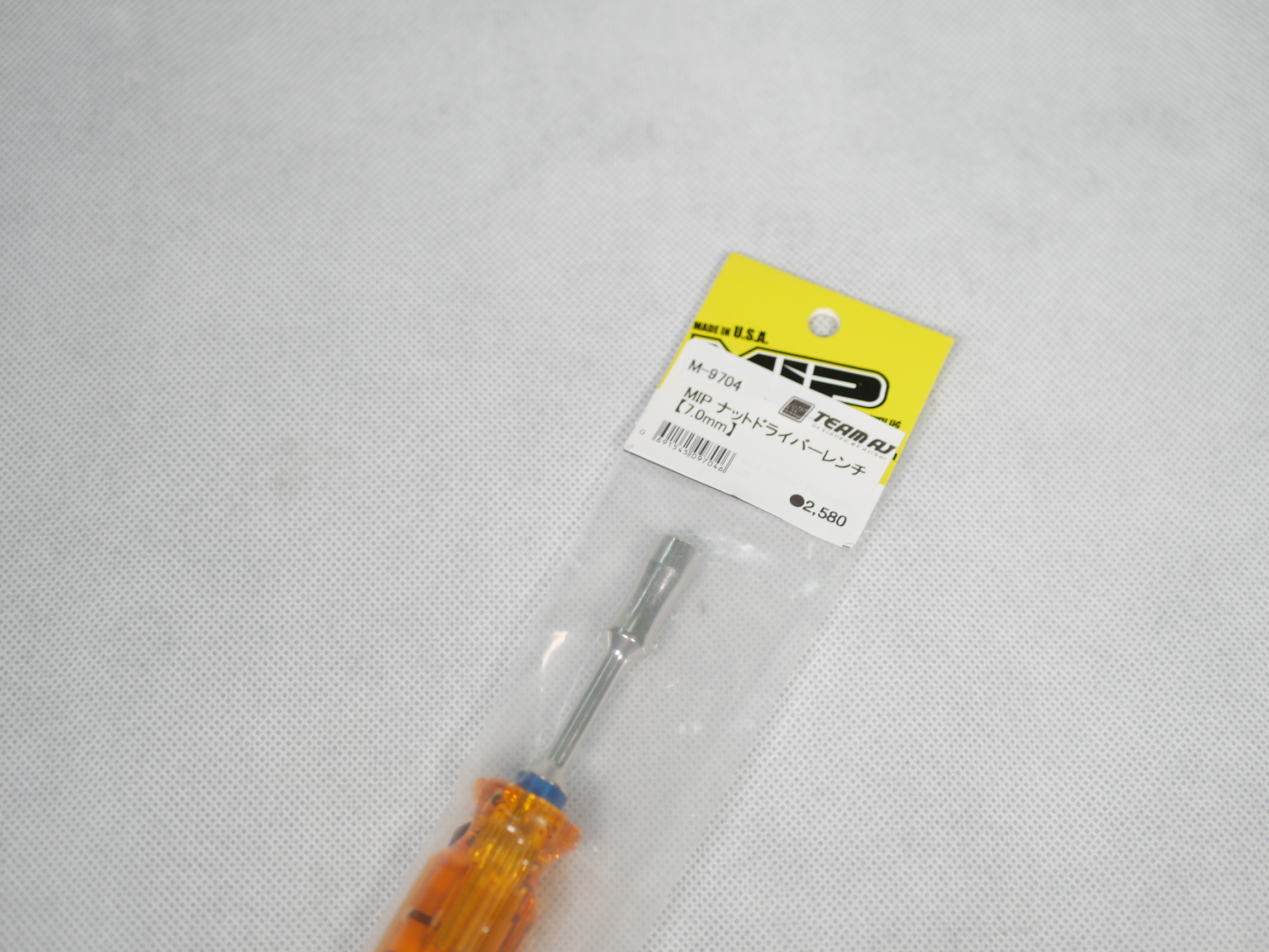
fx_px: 1833
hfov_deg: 38.2
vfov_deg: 29.1
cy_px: 476
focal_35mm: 50
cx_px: 634
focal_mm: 25
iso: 200
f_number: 2.2
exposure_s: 1/160
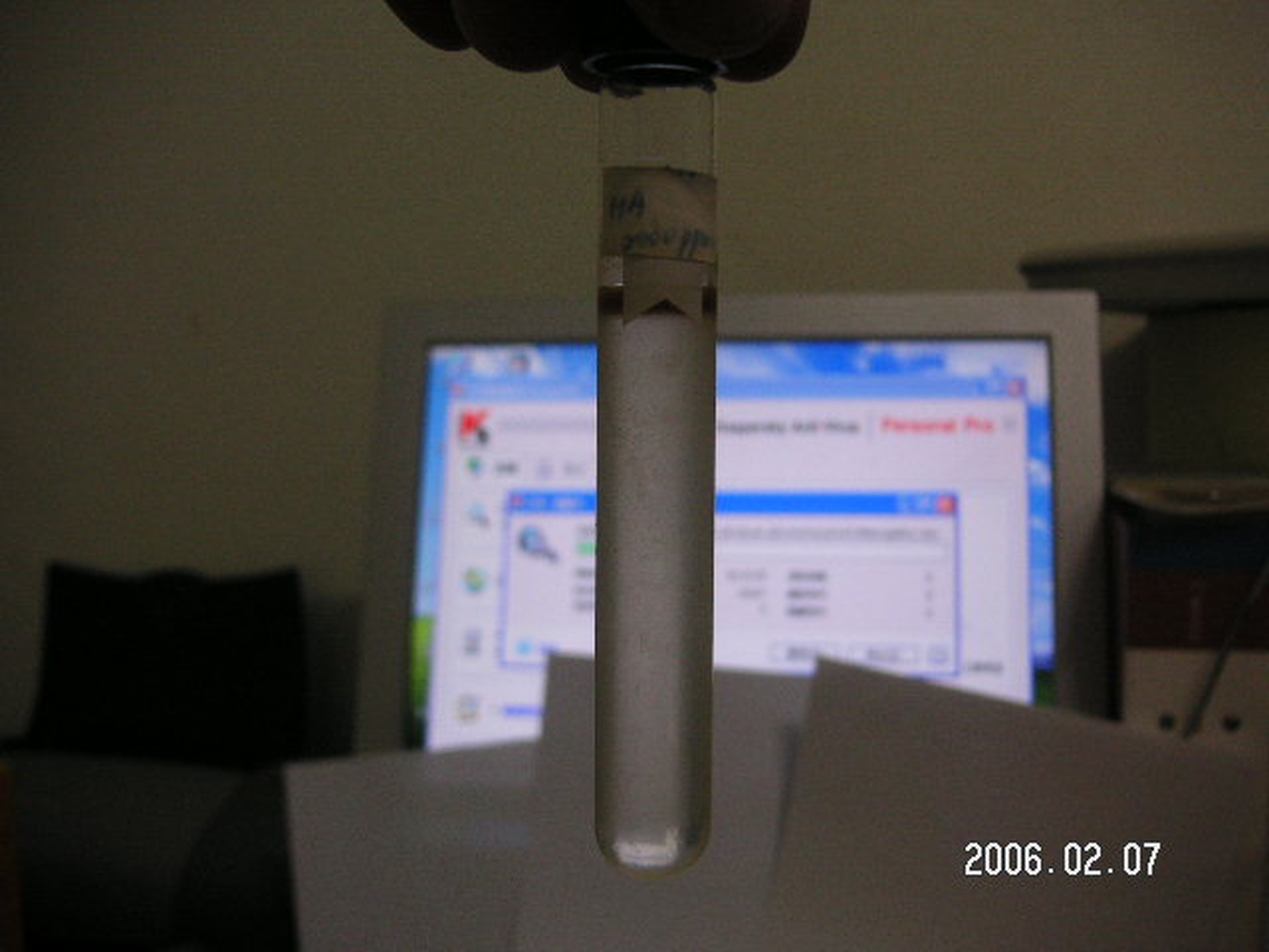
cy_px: 476
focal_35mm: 37
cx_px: 634
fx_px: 1356
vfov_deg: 38.7
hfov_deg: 50.1
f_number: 2.8
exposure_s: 1/45
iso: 80
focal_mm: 6.1
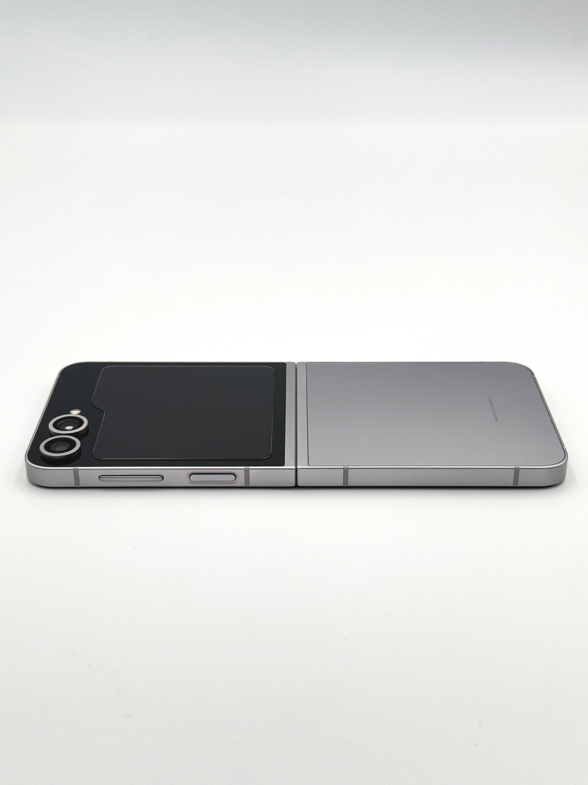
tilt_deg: -28.5
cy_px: 392
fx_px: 1087
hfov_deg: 30.3
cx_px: 294
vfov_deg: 39.7
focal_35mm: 48
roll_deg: -0.3
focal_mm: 6.76
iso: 64
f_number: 1.78
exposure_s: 1/445
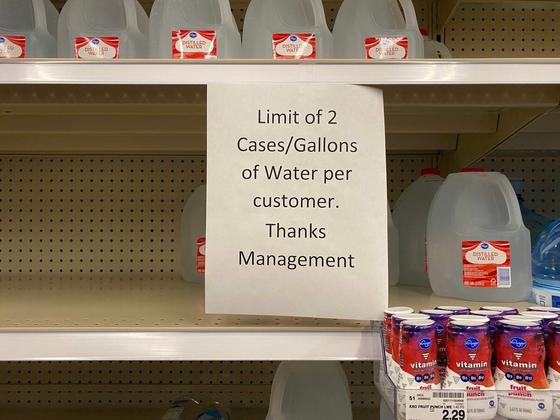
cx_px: 280
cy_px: 210
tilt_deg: +1.6
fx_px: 421
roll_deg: +0.6
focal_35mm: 26
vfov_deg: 53.1
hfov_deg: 67.3
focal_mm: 4.25
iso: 100
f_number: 1.8
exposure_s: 1/60
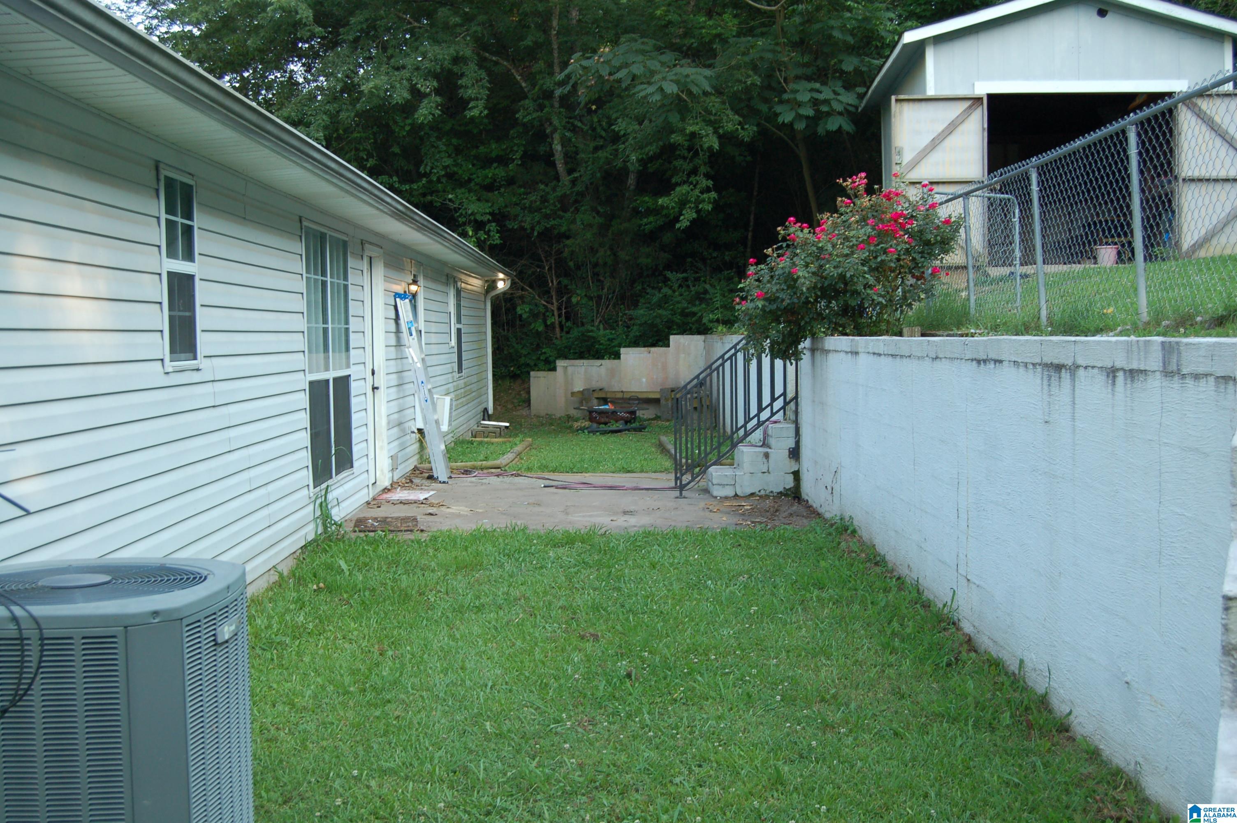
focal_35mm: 42
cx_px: 618
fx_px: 1442
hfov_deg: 46.4
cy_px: 412
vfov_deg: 31.8
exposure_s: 1/125
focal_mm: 28
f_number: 5.6
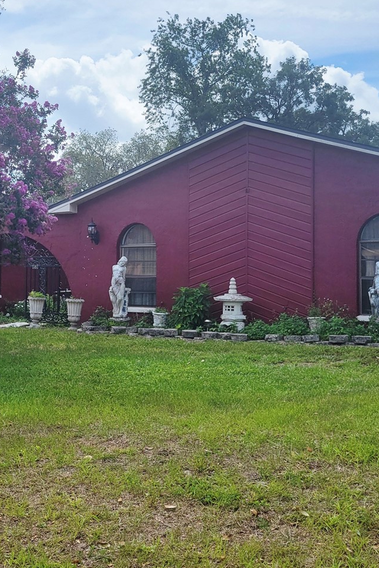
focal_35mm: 45
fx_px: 710
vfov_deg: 43.5
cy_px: 244
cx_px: 135
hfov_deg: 29.7
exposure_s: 1/2500
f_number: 1.8
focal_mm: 5.4
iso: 40
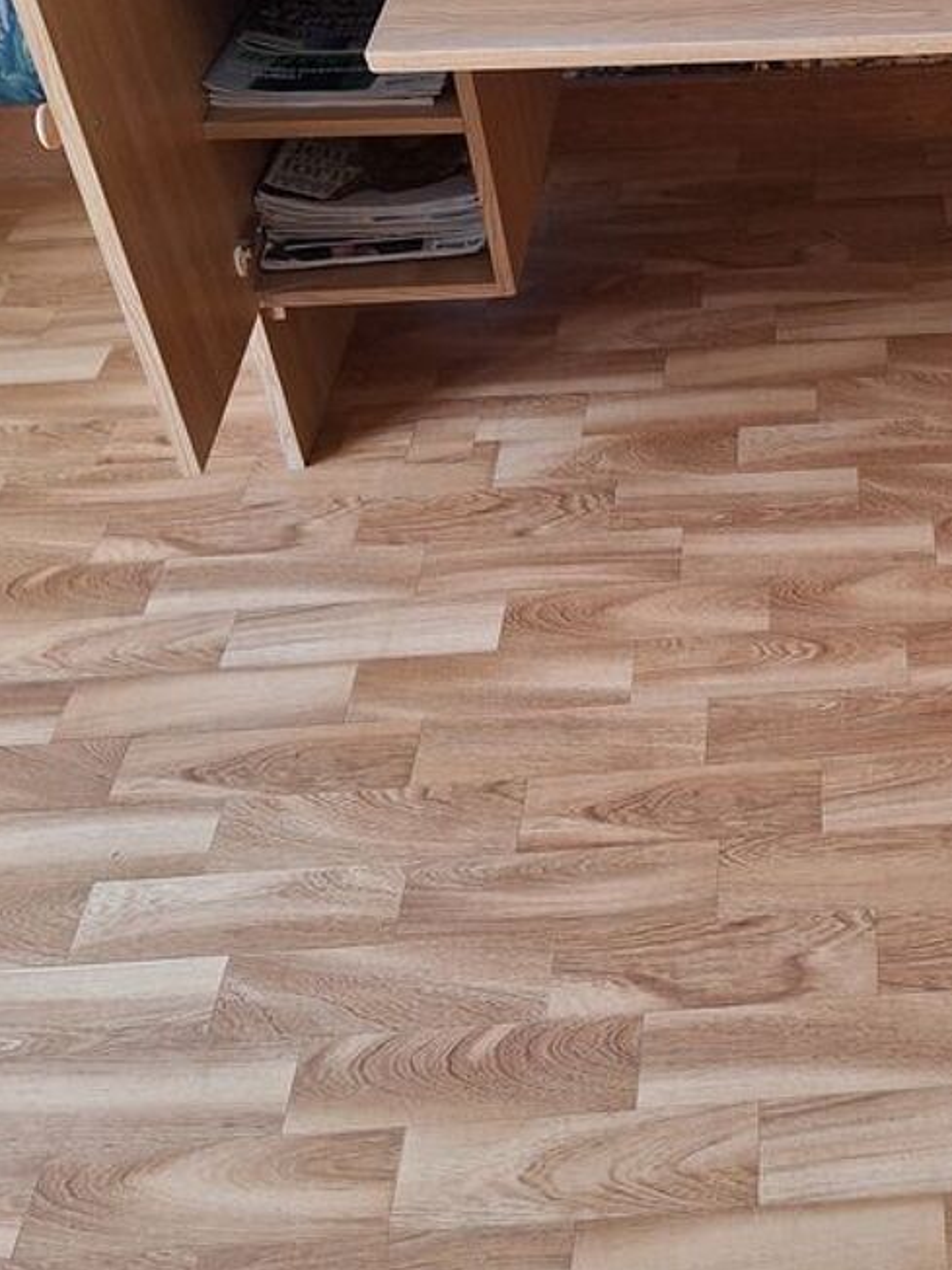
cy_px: 359
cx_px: 958
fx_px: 1723
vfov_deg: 39.6
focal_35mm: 47
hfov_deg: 28.9
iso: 160
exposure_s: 1/50
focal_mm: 5.54
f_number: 1.8
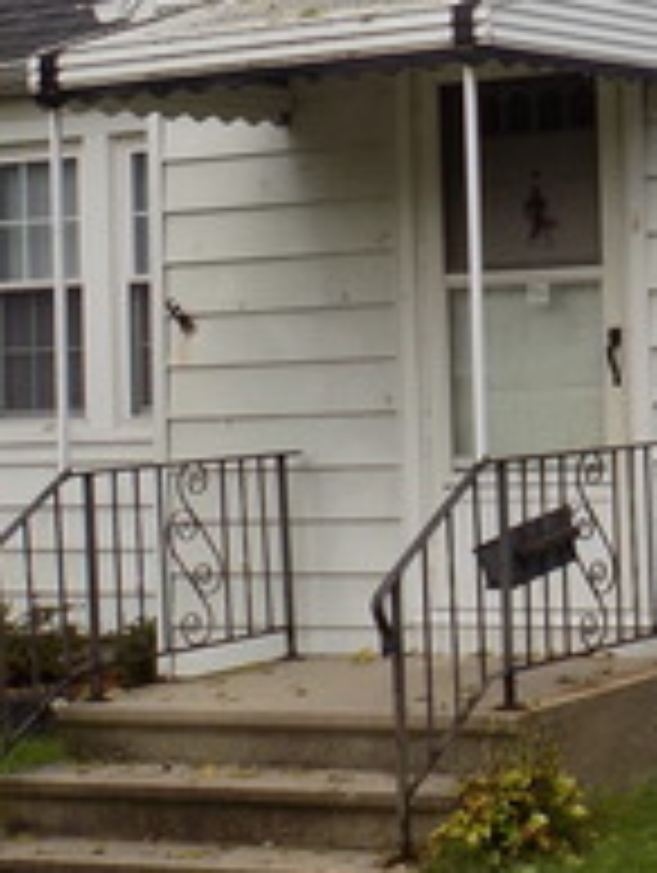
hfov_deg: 15.3
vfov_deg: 21.9
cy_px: 310
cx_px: 1008
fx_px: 2247
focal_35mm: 89
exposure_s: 1/400
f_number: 3.2
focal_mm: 4.8
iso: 80
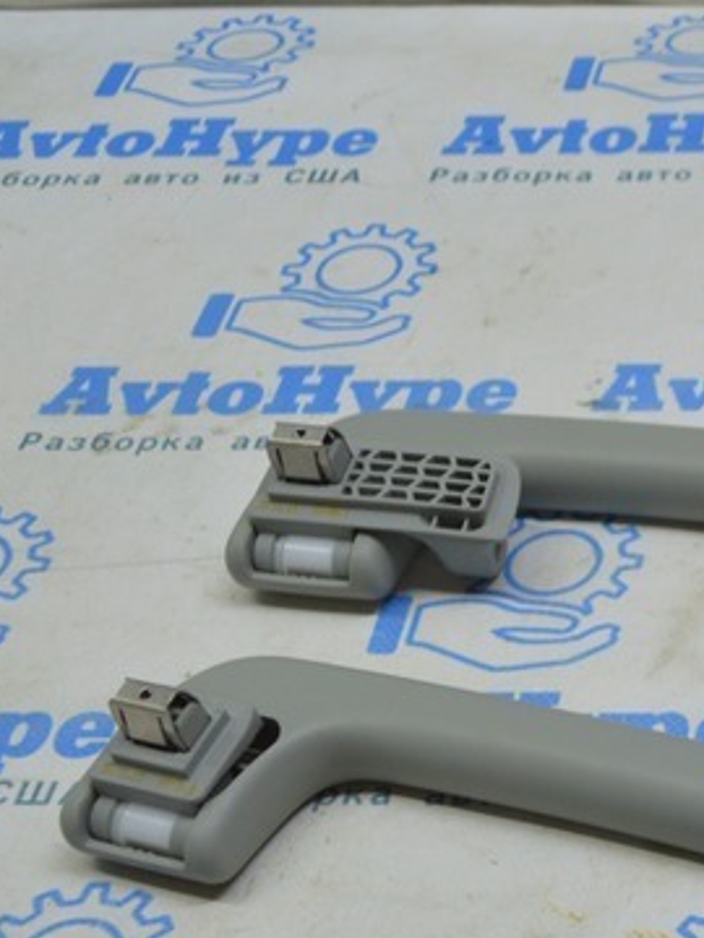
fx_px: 2224
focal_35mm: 82
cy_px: 754
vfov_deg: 23.5
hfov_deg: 16.0
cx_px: 1152
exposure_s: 1/40
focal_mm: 20
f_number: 5.6
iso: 400
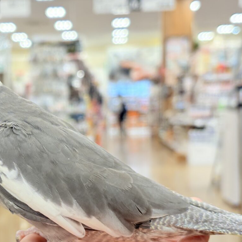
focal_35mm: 72
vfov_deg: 24.0
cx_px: 56
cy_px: 129
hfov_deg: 23.7
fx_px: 569
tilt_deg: -0.5
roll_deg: +2.1
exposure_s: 1/100
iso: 125
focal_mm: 5.96
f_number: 1.6
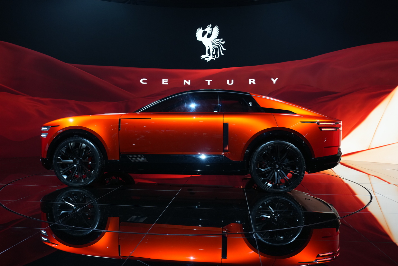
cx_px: 200
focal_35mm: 30
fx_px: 332
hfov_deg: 61.9
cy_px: 132
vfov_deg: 43.6
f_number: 4
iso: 1250
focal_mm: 29
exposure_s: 1/30
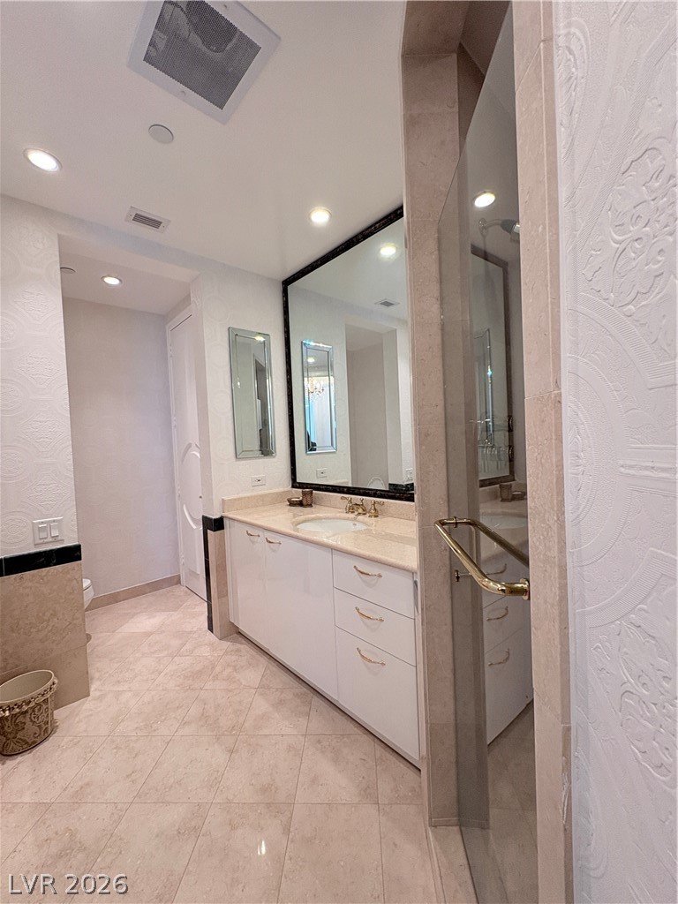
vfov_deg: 102.1
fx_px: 366
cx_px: 339
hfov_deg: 85.7
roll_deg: +2.8
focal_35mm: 14
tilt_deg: -1.3
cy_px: 452
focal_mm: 2.22
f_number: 2.2
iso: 160
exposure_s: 1/60
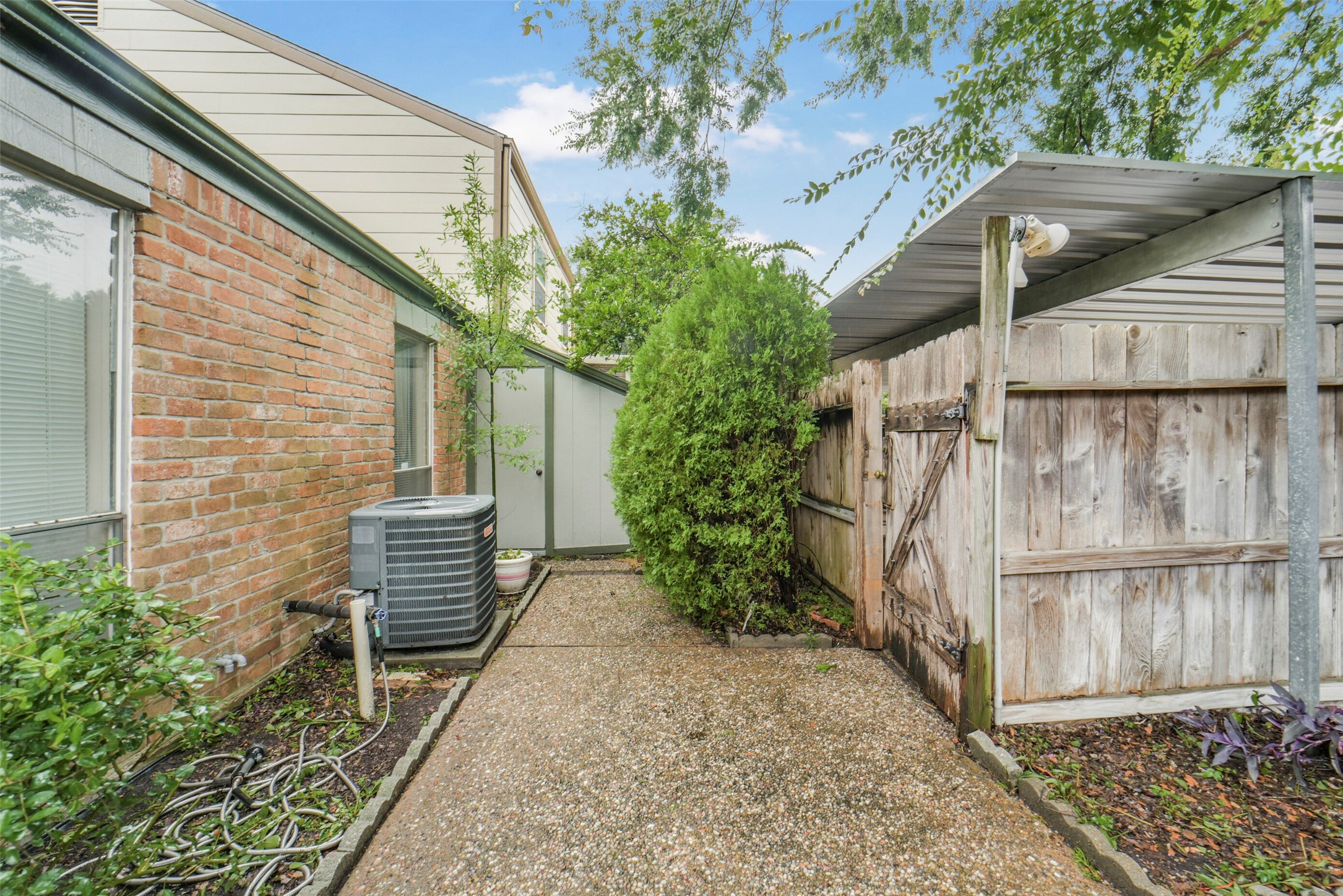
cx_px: 672
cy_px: 448
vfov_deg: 81.2
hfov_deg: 104.2
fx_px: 522
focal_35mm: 14
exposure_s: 1/50
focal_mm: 14
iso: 500
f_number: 11
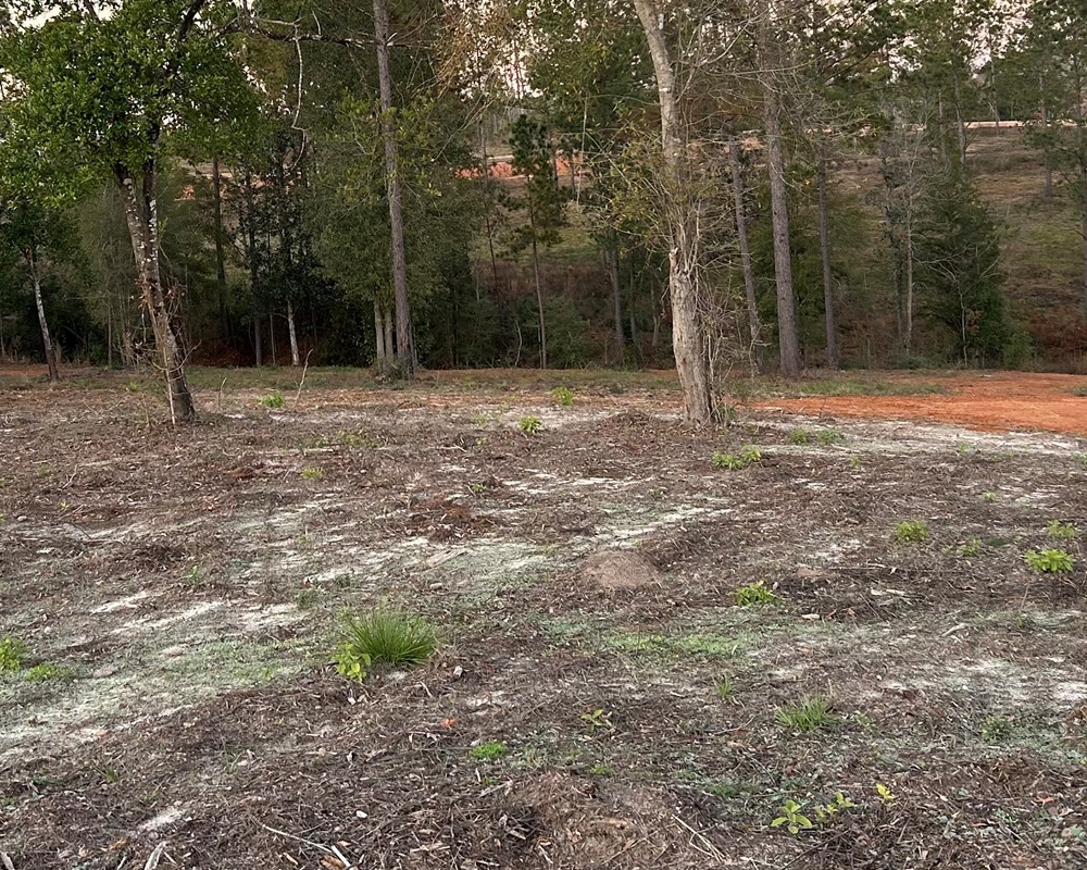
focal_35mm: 52
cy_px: 146
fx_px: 1673
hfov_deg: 35.6
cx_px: 362
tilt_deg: -0.2
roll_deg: +4.3
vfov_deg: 28.4
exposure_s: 1/121
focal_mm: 5.7
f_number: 1.5
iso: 80
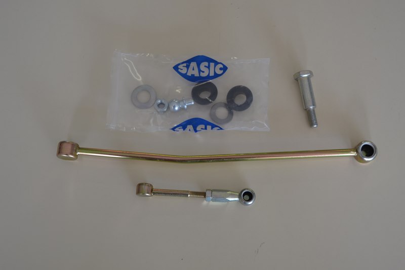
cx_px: 202
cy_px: 135
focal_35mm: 45
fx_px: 506
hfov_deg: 43.6
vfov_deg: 29.9
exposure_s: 1/30
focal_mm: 30
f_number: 4.5
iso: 220
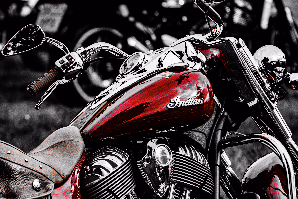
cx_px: 149
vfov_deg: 4.6
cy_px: 100
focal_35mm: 300
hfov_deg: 6.9
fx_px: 2483
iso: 220
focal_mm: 200
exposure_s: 1/640
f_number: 4
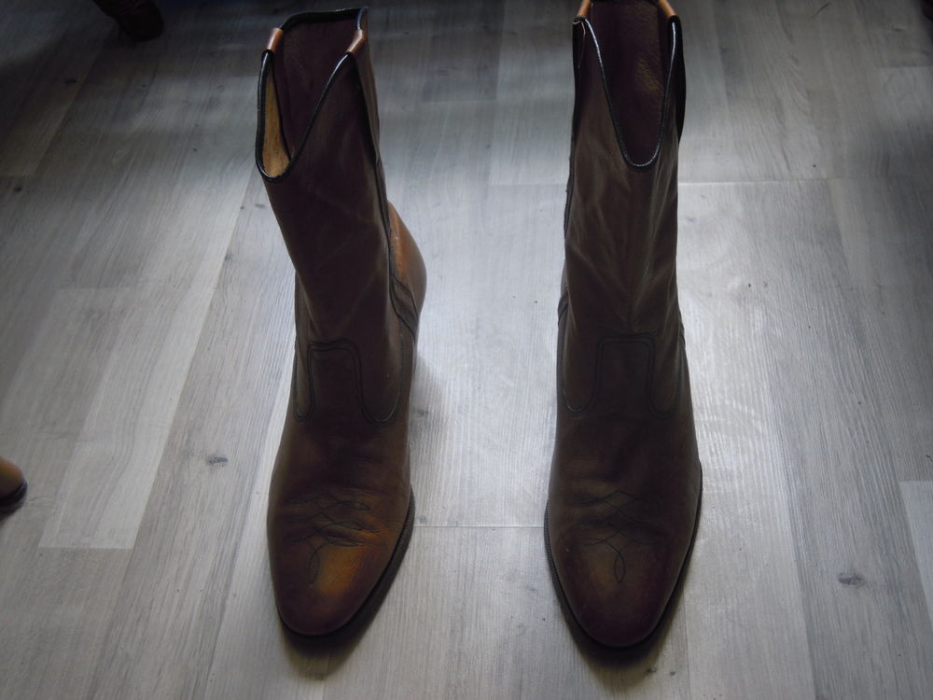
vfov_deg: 35.1
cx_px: 466
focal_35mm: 41
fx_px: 1105
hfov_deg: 45.8
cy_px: 350
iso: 200
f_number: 3.2
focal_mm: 7.3
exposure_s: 1/40
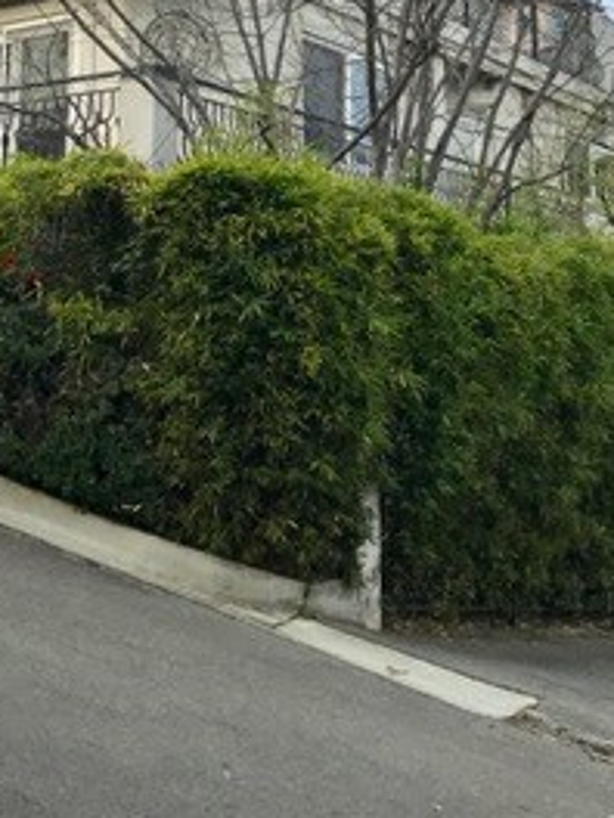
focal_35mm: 68
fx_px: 1608
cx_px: 276
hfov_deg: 21.6
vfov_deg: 27.5
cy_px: 81
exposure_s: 1/1227
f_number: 1.8
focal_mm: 3.99
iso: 20
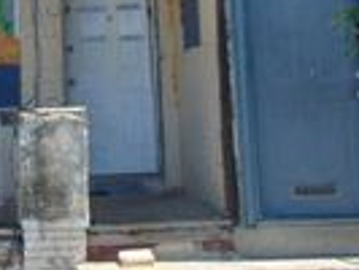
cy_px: -42
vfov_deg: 15.3
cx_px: 13
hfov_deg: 20.3
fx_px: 976
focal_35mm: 94
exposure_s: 1/400
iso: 80
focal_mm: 4.5
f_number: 3
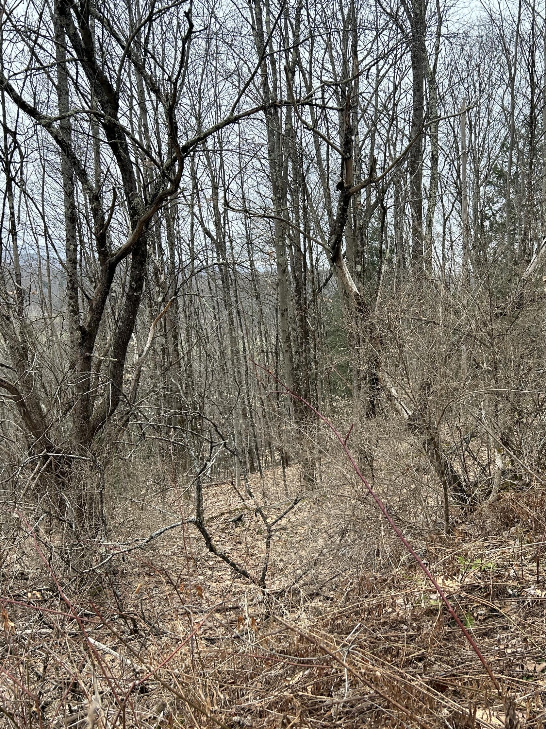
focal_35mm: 35
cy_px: 364
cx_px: 364
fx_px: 736
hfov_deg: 40.2
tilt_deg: -5.4
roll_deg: -1.2
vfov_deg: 52.6
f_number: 1.5
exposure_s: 1/266
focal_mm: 5.7
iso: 40
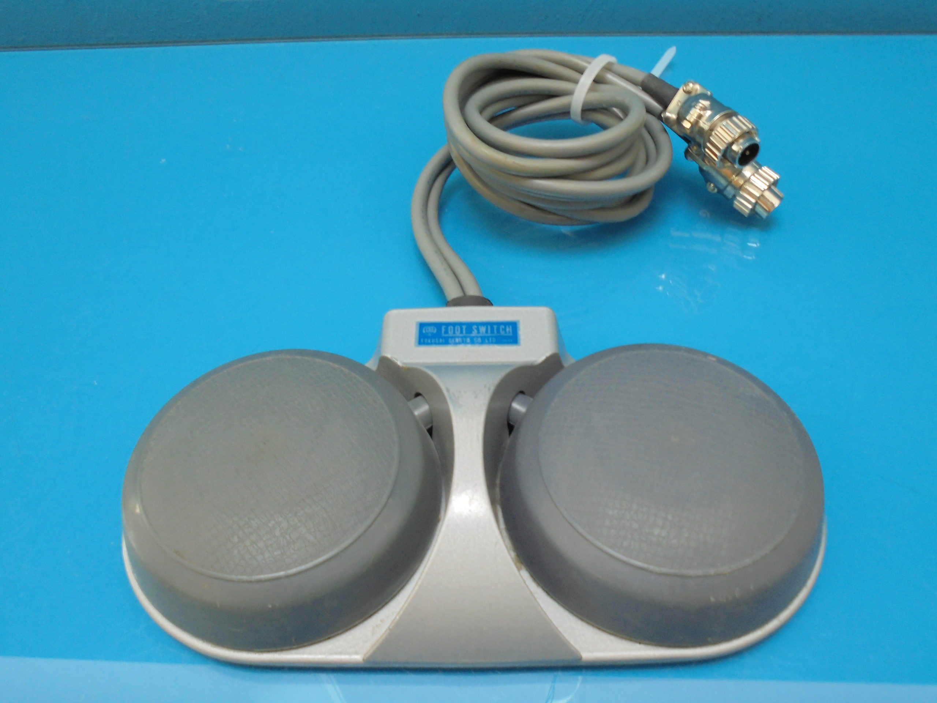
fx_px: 785
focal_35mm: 29
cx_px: 468
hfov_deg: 61.7
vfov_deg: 48.2
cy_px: 352
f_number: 3.7
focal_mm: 5.3
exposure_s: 1/30
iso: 200
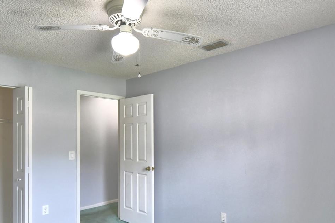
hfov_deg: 71.5
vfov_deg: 50.9
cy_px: 136
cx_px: 164
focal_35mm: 25
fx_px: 233
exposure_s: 1/60
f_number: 4.5
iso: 400
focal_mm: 10
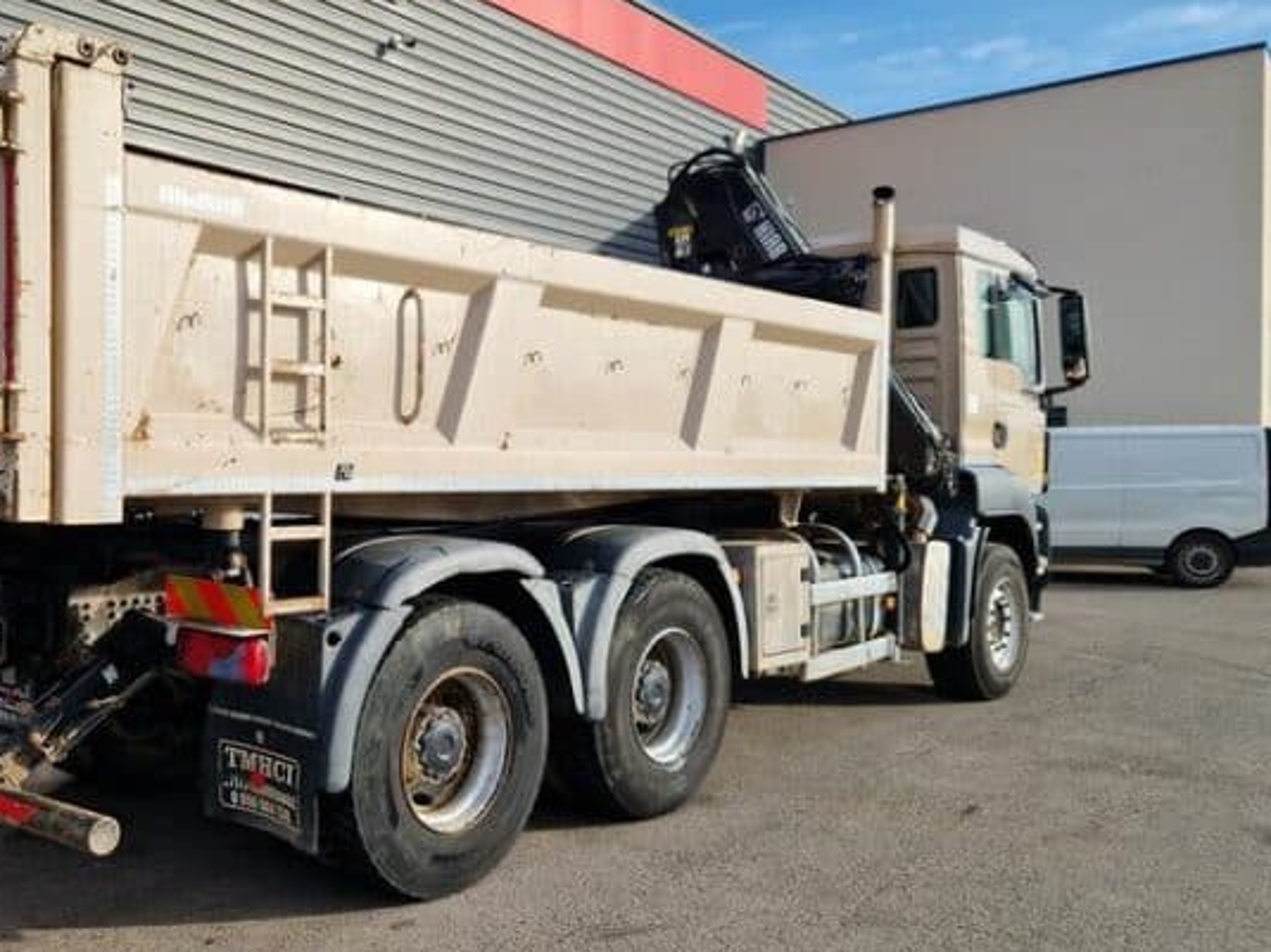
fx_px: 1211
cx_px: 401
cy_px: 470
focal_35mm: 33
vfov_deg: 42.9
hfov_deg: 54.0
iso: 50
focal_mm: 5.4
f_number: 1.8
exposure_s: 1/9174
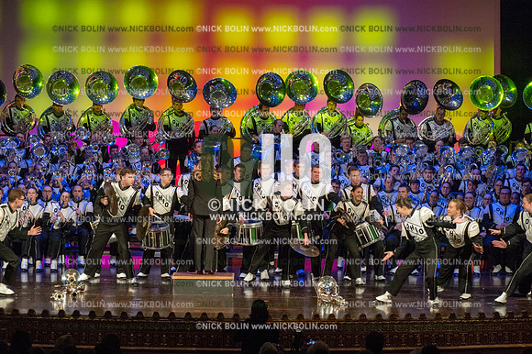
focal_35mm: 140
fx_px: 2068
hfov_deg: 14.7
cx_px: 266
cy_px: 177
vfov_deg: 9.8
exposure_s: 1/400
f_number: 5.6
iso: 8000
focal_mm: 140
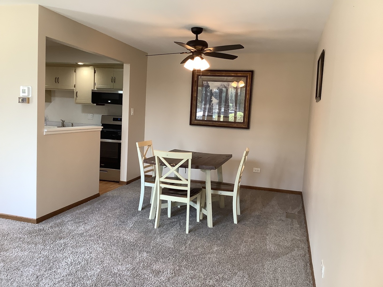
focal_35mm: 31
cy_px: 144
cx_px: 192
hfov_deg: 58.4
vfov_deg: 45.4
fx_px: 343
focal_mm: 3.3
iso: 80
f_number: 2.4
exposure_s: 1/60
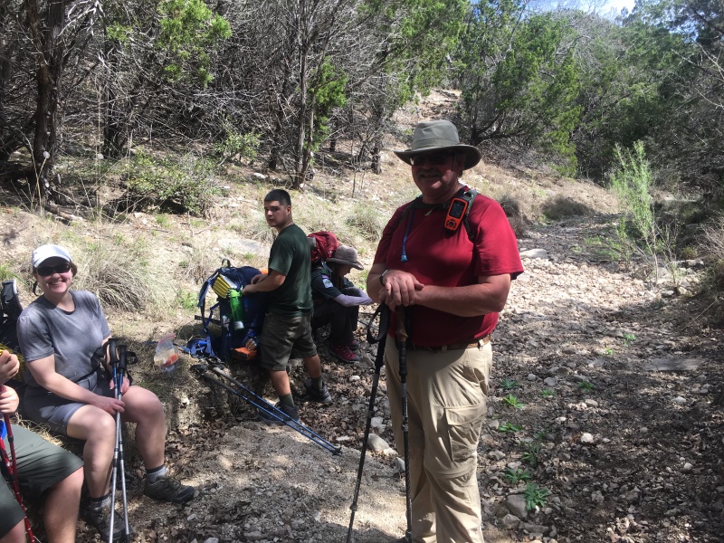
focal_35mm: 29
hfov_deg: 61.7
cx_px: 362
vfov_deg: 48.2
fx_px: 607
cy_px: 272
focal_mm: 4.15
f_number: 2.2
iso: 25
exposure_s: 1/534
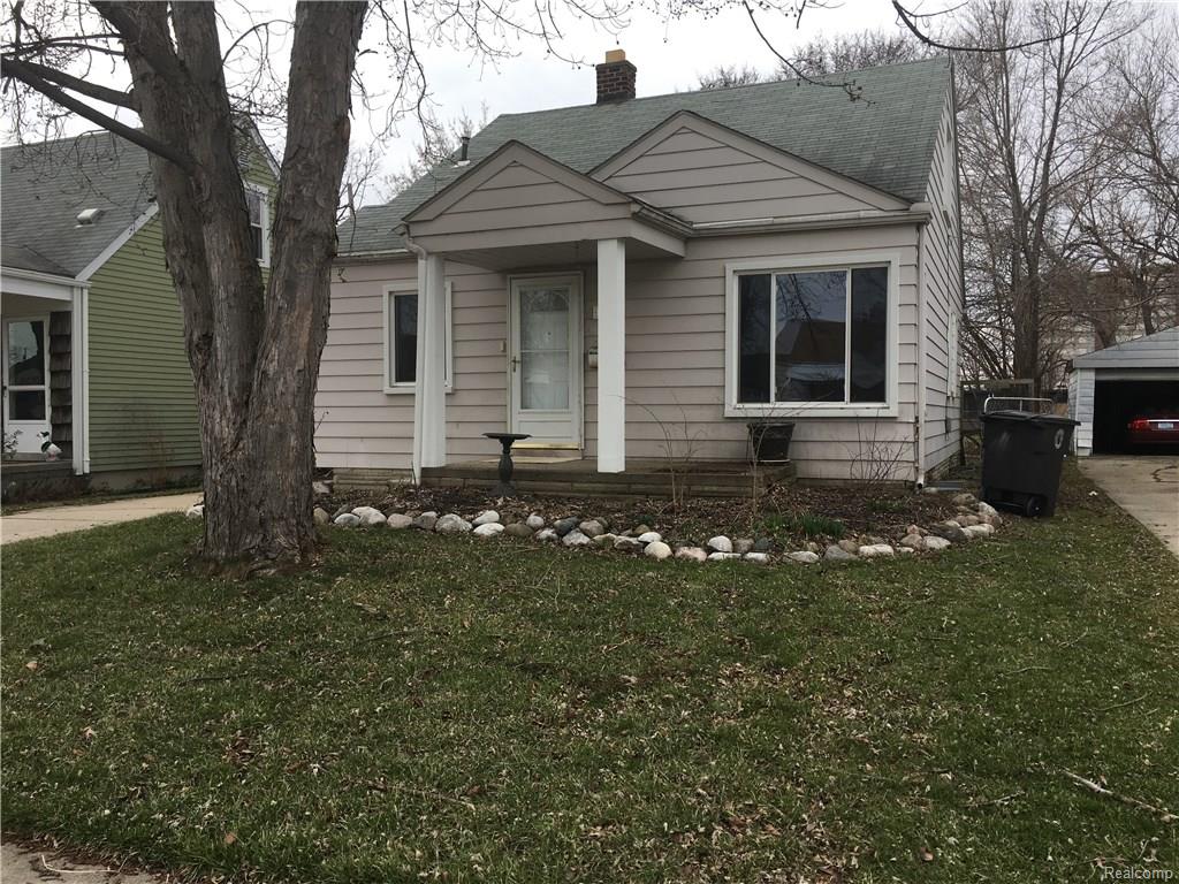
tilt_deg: -1.0
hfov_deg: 61.7
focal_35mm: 29
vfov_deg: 48.2
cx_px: 590
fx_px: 988
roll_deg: +0.9
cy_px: 442
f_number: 2.2
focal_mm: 4.15
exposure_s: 1/620
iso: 25
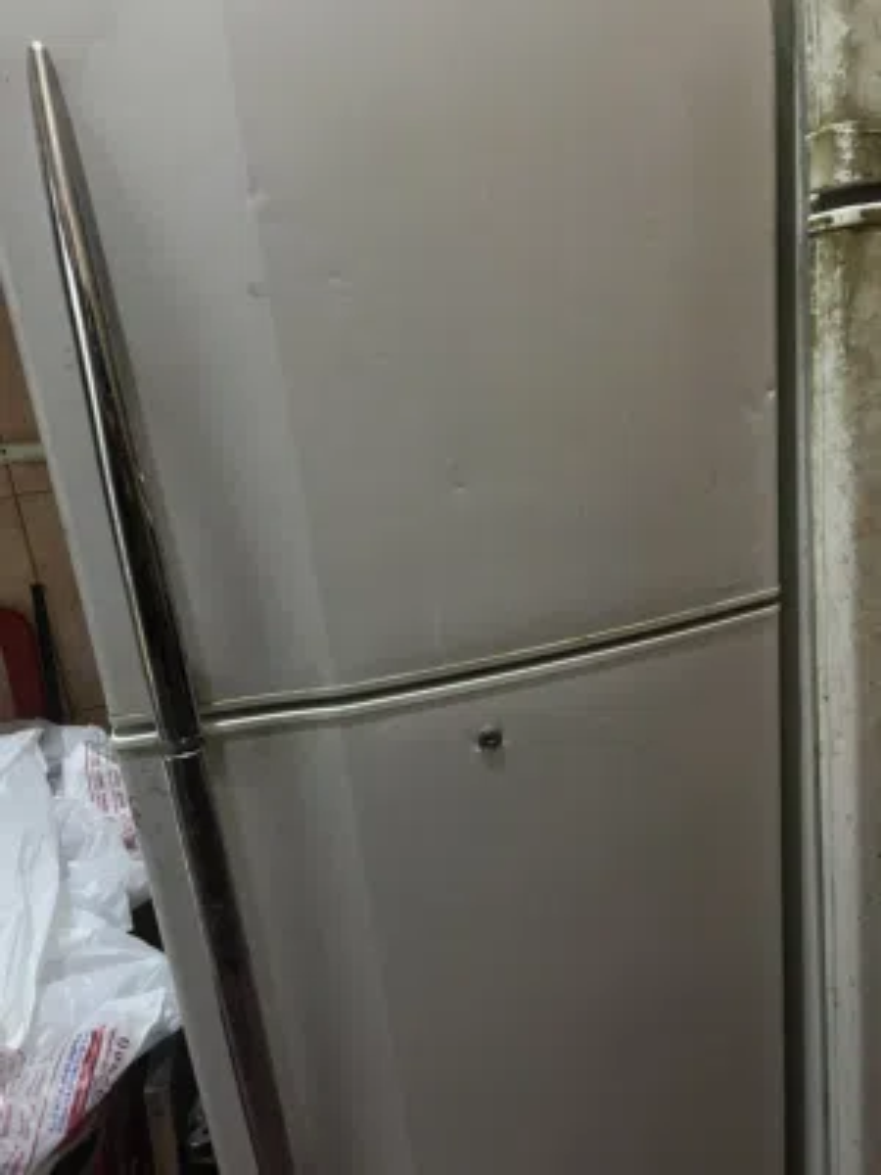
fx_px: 882
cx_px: 440
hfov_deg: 53.1
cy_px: 588
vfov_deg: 67.3
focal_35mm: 26
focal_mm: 5.7
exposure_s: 1/25
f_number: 1.5
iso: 500
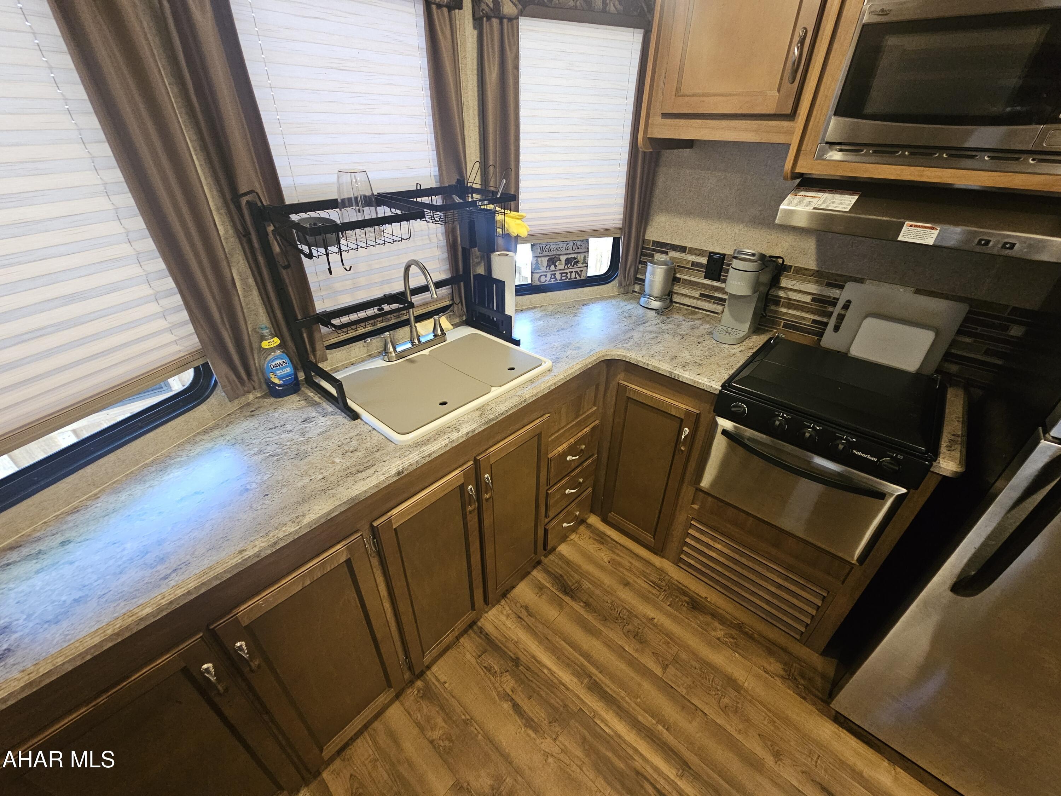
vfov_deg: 89.9
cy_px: 398
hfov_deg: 106.2
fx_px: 398
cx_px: 530
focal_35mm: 13
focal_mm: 2.2
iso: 400
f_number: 2.2
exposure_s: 1/30
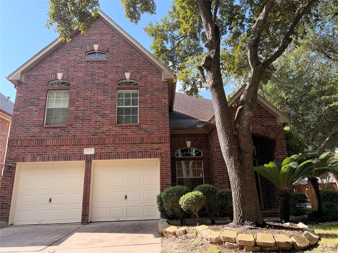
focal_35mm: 24
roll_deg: +2.1
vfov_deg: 56.8
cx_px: 169
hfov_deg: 71.6
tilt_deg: +16.7
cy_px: 126
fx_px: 234
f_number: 1.78
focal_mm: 6.76
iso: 100
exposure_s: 1/888
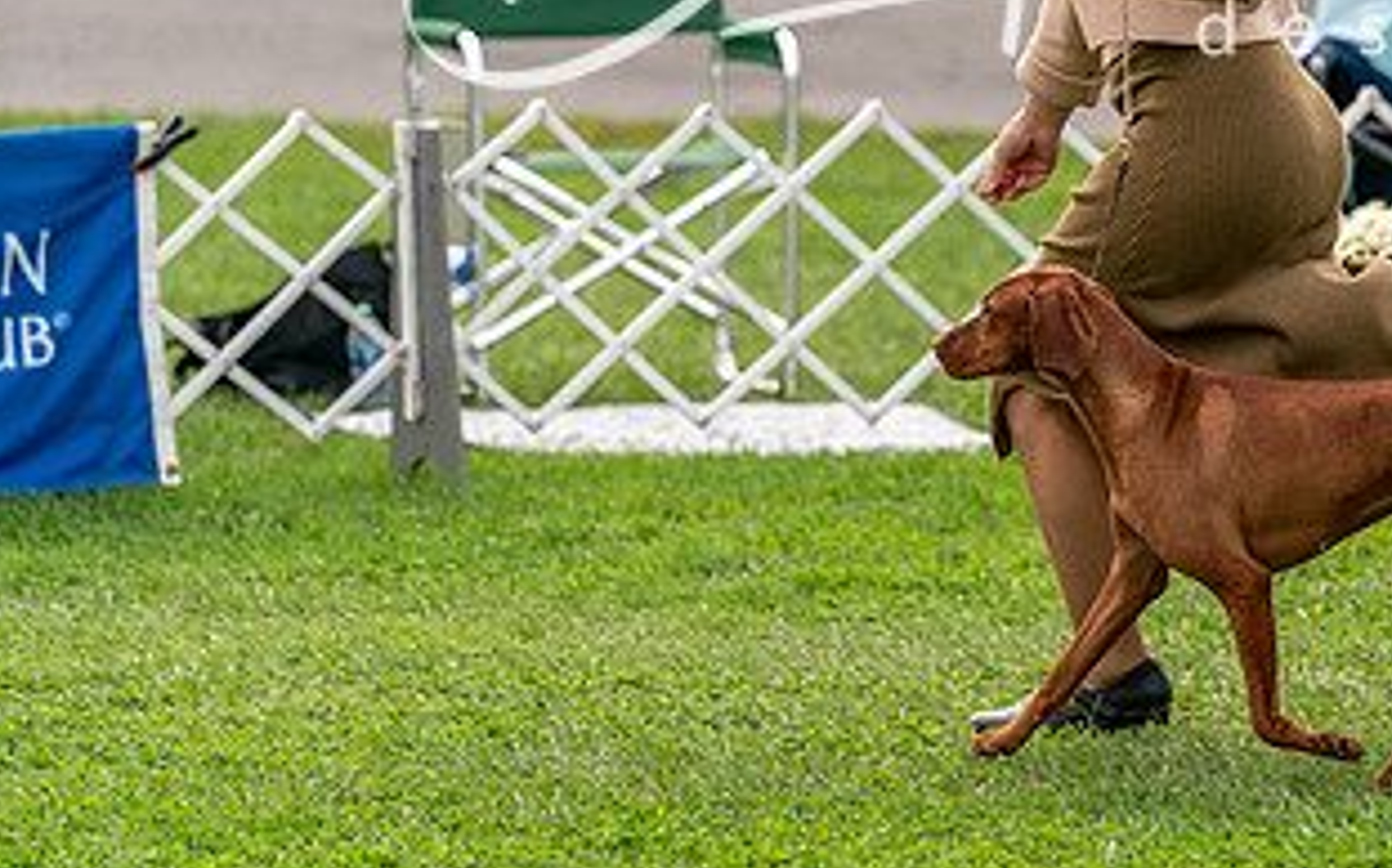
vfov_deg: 3.7
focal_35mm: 350
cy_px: 168
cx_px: 1052
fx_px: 13271
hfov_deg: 6.0
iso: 320
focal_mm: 184
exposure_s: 1/1250
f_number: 3.5
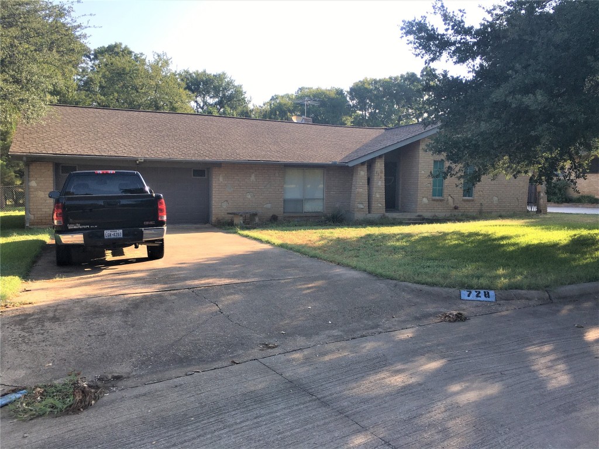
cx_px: 300
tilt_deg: -3.6
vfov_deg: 48.2
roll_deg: -0.7
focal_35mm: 29
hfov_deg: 61.7
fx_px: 502
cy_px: 224
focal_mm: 4.15
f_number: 2.2
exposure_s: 1/582
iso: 25
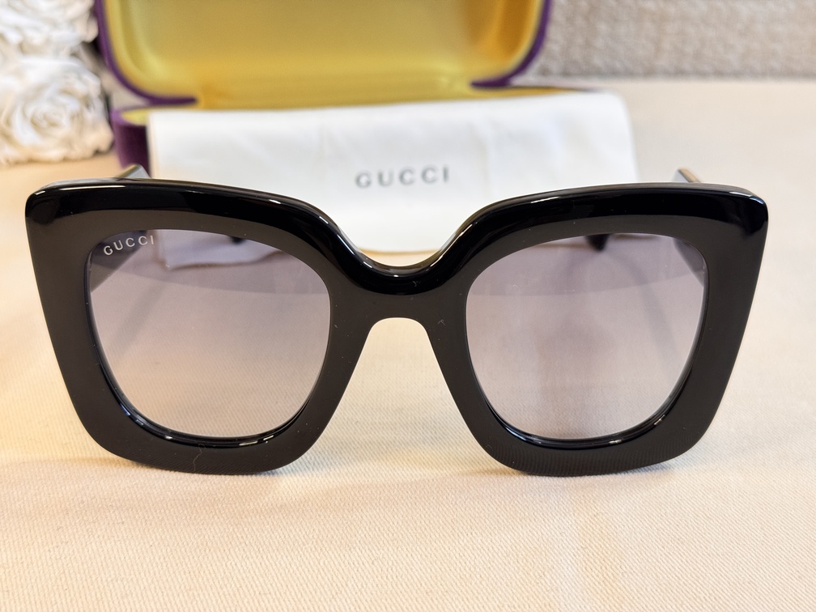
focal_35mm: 48
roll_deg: -0.7
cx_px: 408
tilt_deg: -23.1
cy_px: 306
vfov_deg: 30.3
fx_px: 1131
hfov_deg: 39.7
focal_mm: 6.76
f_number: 1.78
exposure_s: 1/50
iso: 160
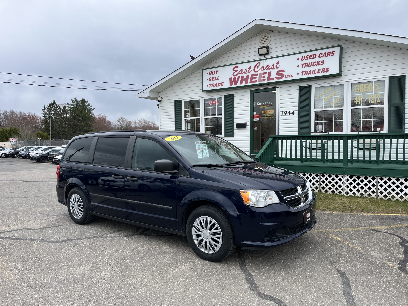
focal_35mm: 26
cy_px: 153
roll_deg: +0.6
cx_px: 204
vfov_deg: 53.1
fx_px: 306
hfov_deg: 67.3
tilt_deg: -2.8
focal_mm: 5.1
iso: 50
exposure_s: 1/864
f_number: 1.6
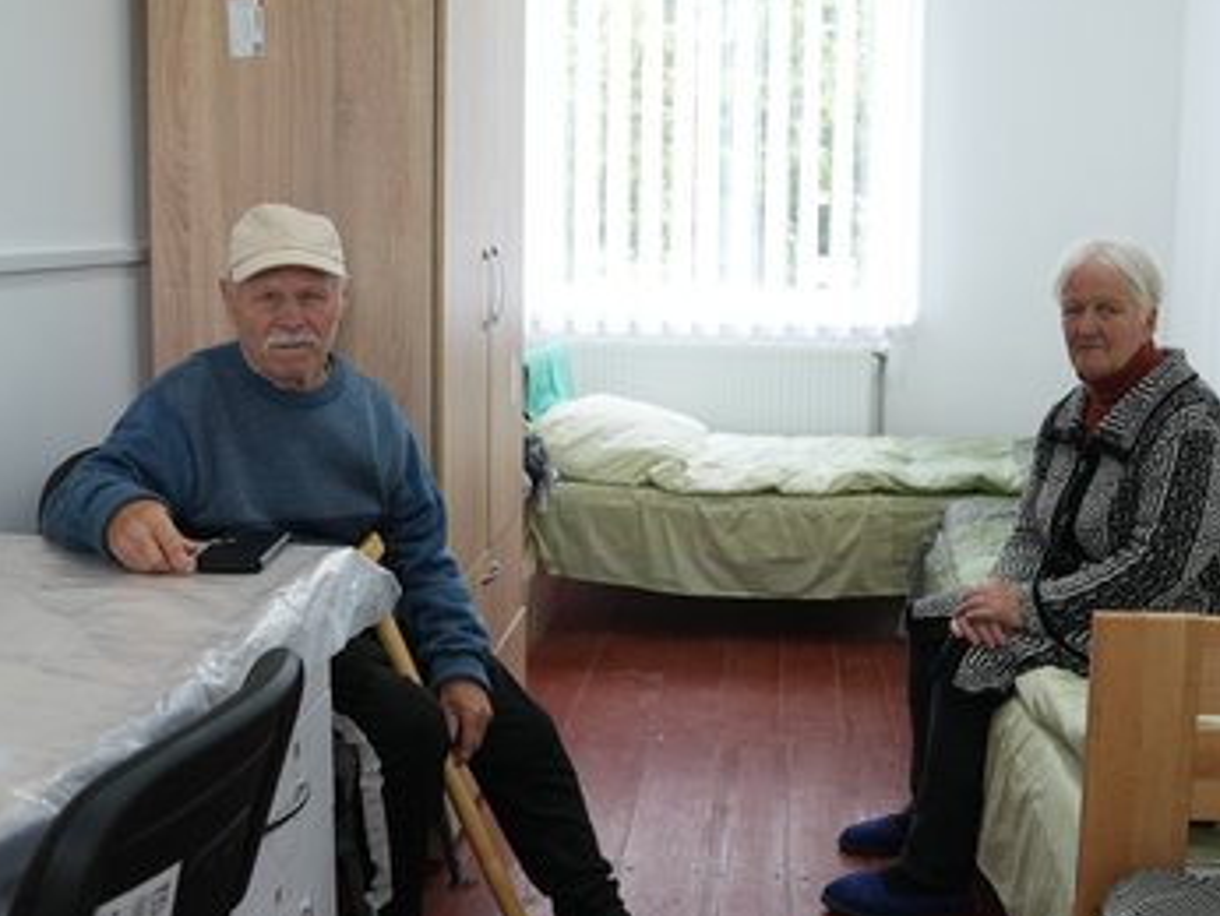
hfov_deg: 46.7
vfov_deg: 36.0
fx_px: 1411
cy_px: 453
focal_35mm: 40
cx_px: 691
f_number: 3.2
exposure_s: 1/125
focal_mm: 24
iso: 1000
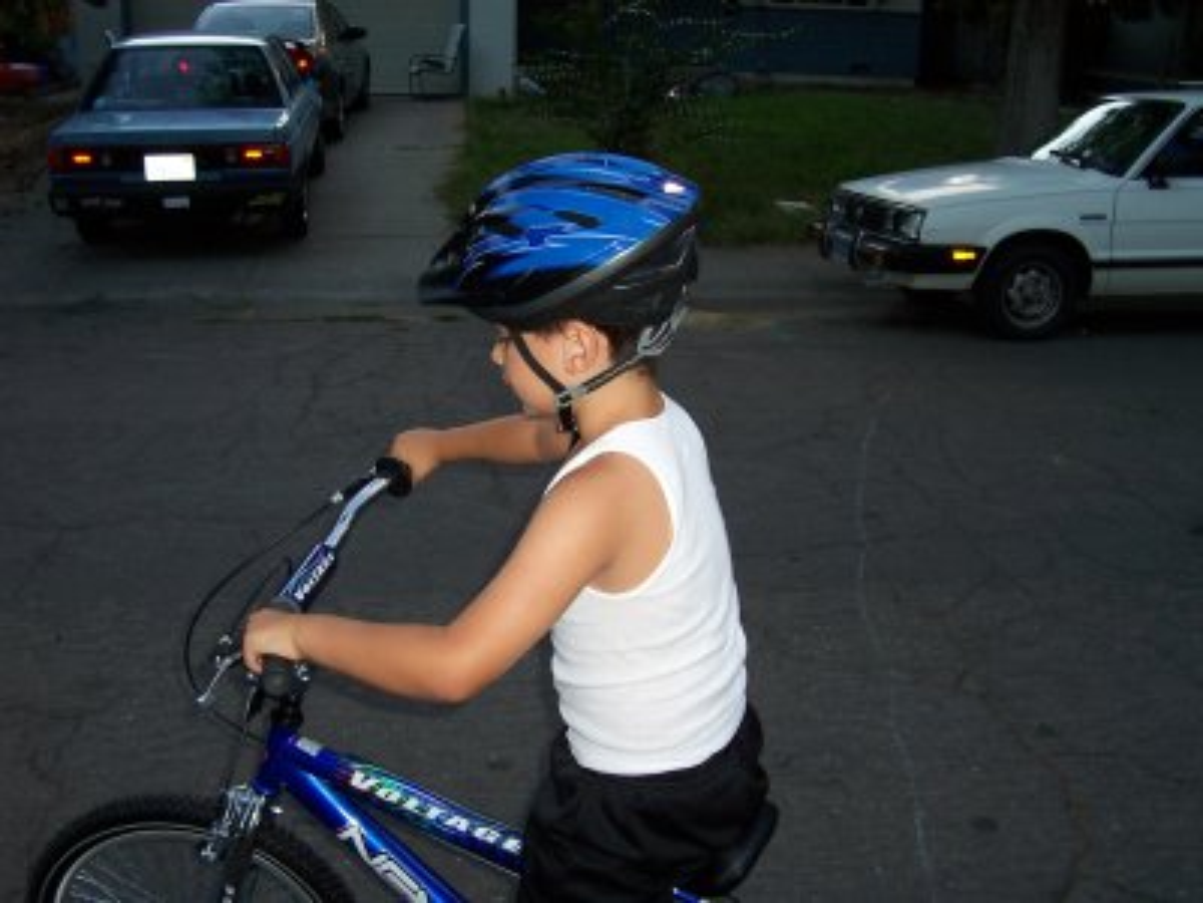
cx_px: 602
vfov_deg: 38.7
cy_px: 452
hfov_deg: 50.1
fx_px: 1286
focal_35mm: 37
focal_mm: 5.6
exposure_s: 1/60
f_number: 2.8
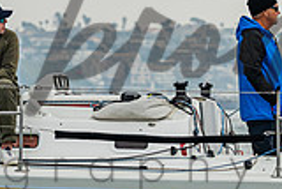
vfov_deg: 1.8
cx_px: 213
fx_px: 6108
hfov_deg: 2.6
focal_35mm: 779
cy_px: 32
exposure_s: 1/2000
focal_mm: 200
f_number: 6.3
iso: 400
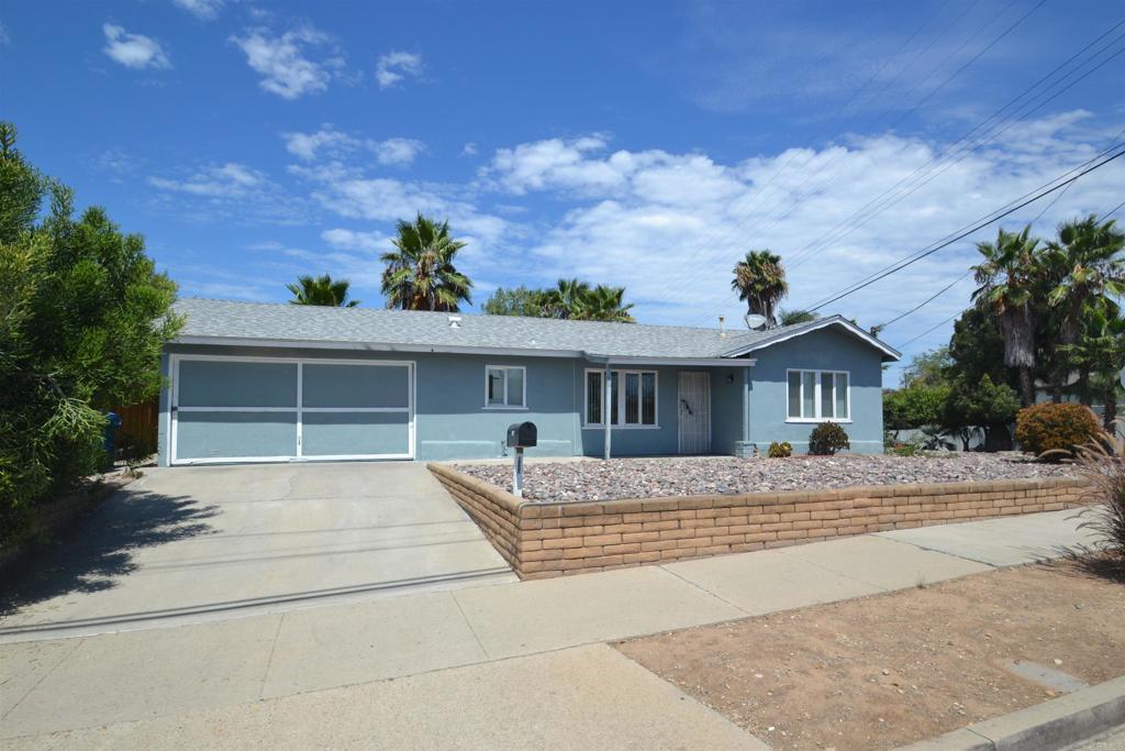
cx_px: 562
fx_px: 563
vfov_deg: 67.4
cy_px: 376
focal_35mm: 18
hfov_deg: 90.0
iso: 100
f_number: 8
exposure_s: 1/250
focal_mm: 12
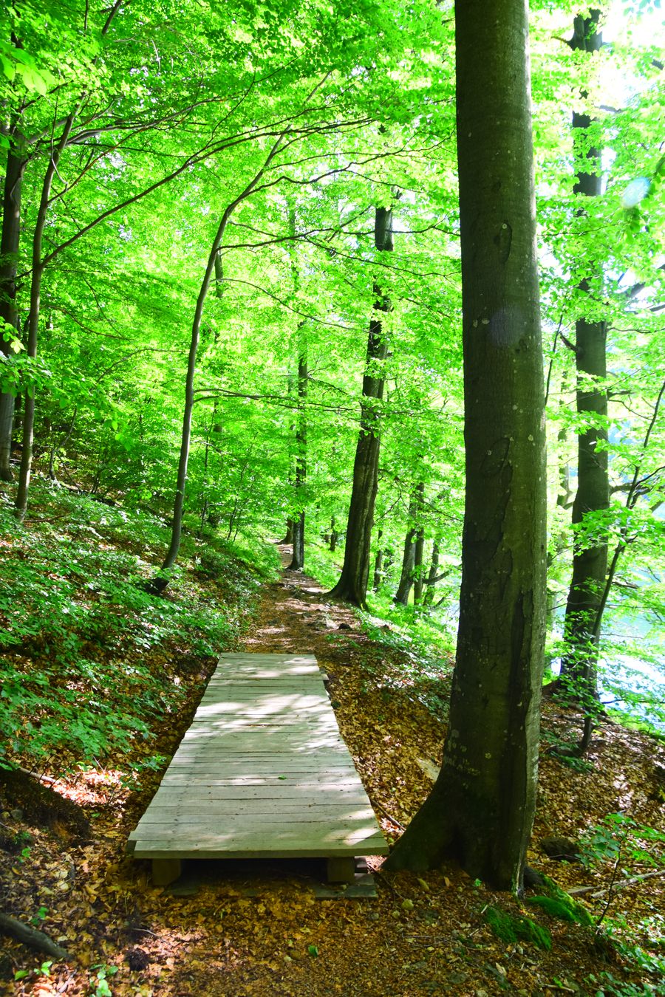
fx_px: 665
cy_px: 498
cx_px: 332
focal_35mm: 24
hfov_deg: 53.1
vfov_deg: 73.7
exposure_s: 1/125
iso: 400
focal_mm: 16
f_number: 5.6
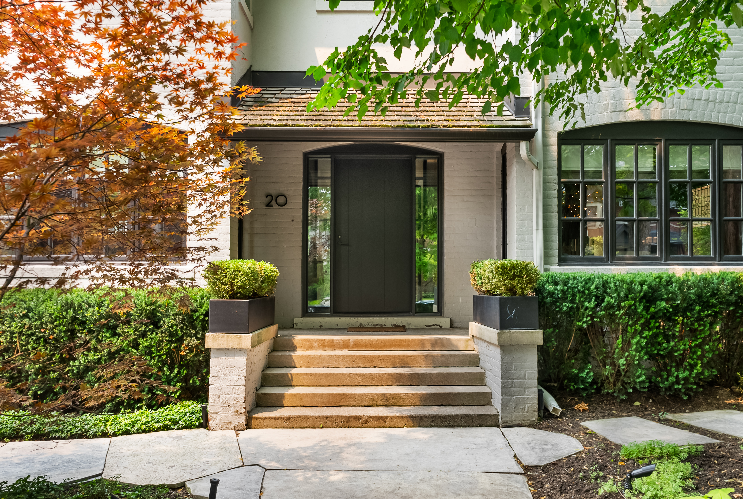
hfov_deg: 63.6
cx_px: 372
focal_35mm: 29
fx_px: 600
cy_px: 250
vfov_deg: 45.1
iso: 640
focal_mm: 29
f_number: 8
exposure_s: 1/30
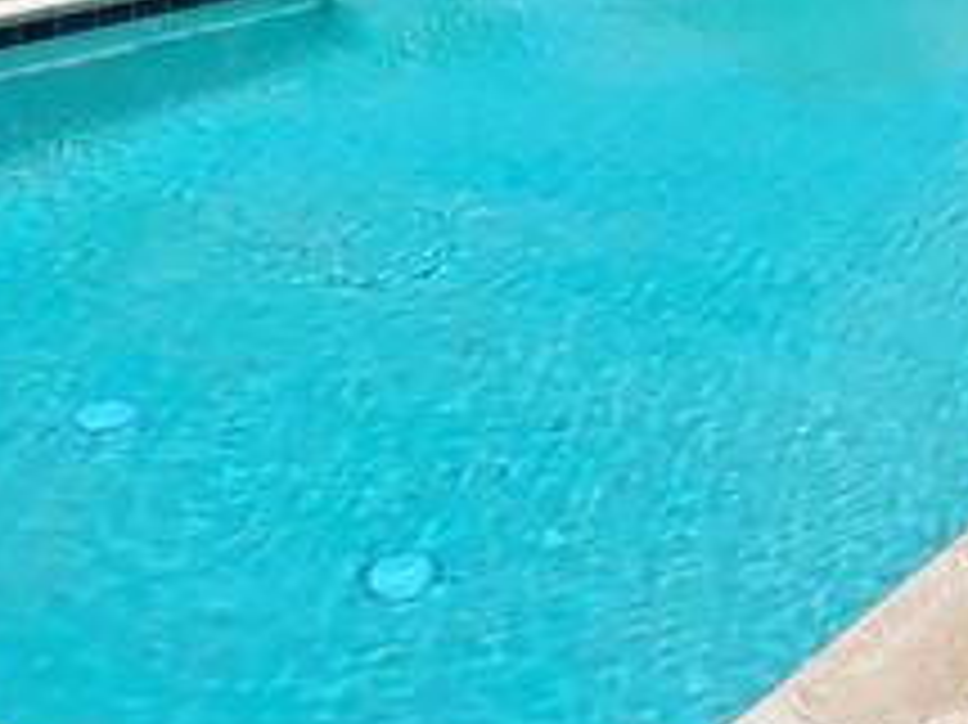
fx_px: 1733
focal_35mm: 62
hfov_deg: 29.8
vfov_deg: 22.7
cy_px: -4
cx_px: 882
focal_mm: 2.2
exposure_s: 1/3618
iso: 50
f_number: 2.2
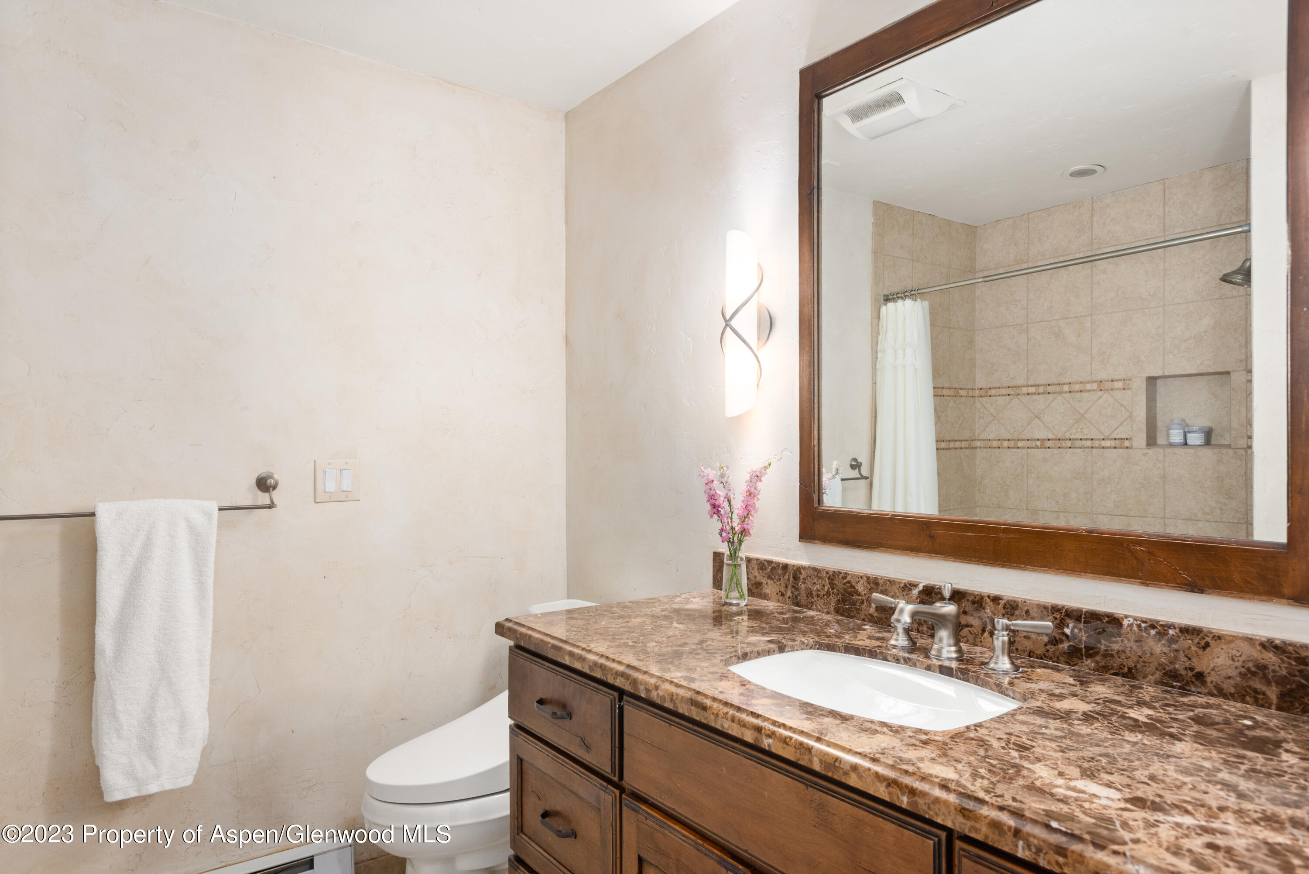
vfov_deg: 53.2
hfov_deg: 73.7
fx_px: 873
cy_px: 437
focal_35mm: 24
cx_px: 654
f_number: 7.1
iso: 500
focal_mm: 24
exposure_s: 1/4
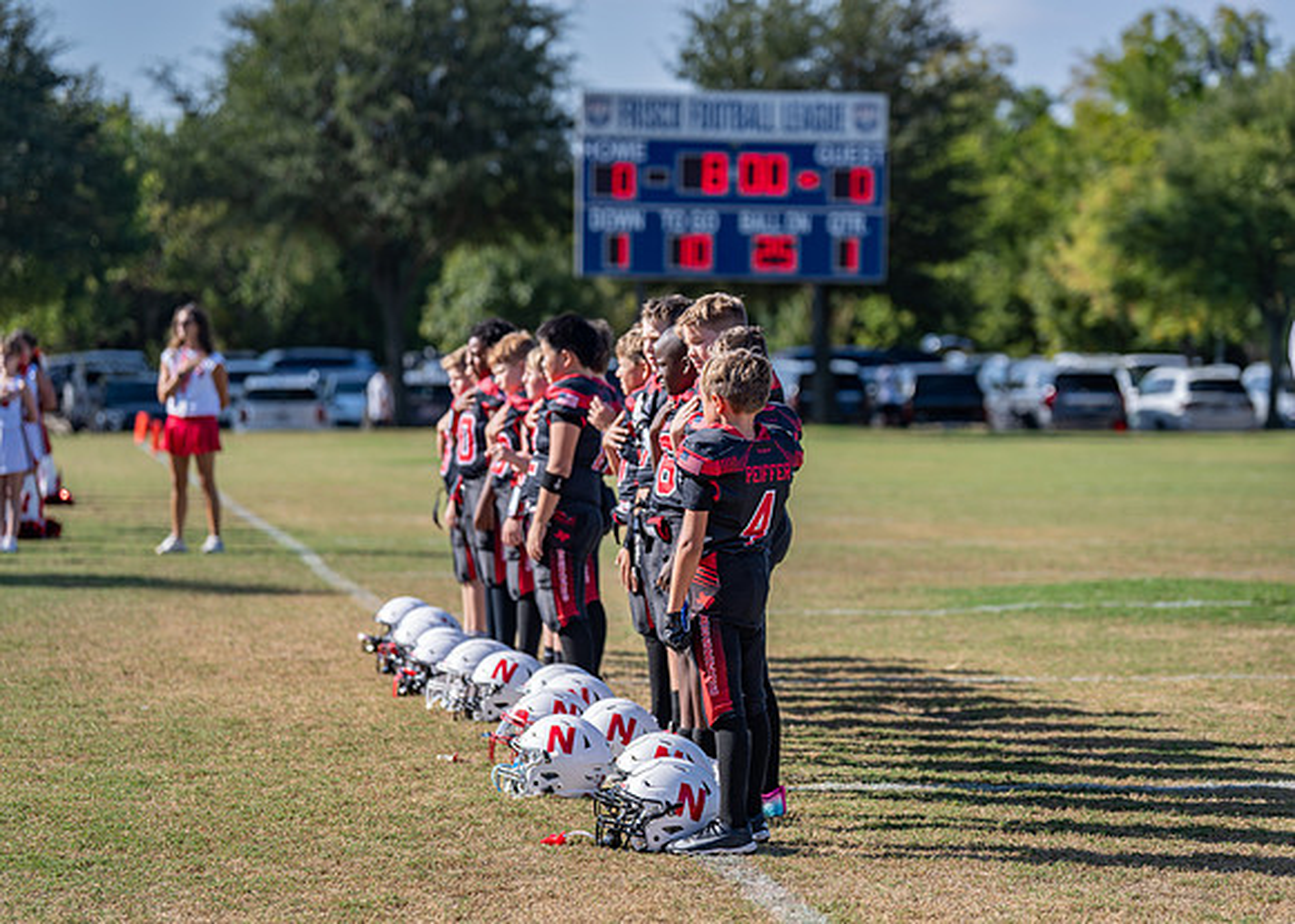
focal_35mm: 121
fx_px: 4445
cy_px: 458
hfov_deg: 16.6
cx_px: 716
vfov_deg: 11.9
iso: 100
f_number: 2.8
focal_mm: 111
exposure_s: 1/1250
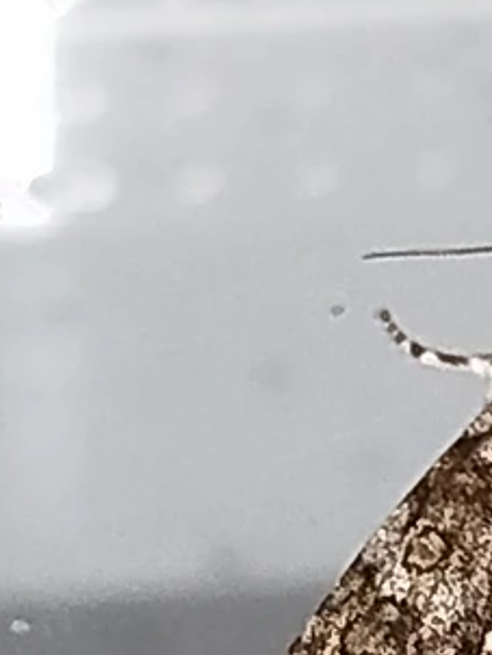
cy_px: 562
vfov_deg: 6.9
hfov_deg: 5.2
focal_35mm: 288
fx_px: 5450
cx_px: 475
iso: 200
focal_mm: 5.31
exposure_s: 1/33
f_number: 1.7
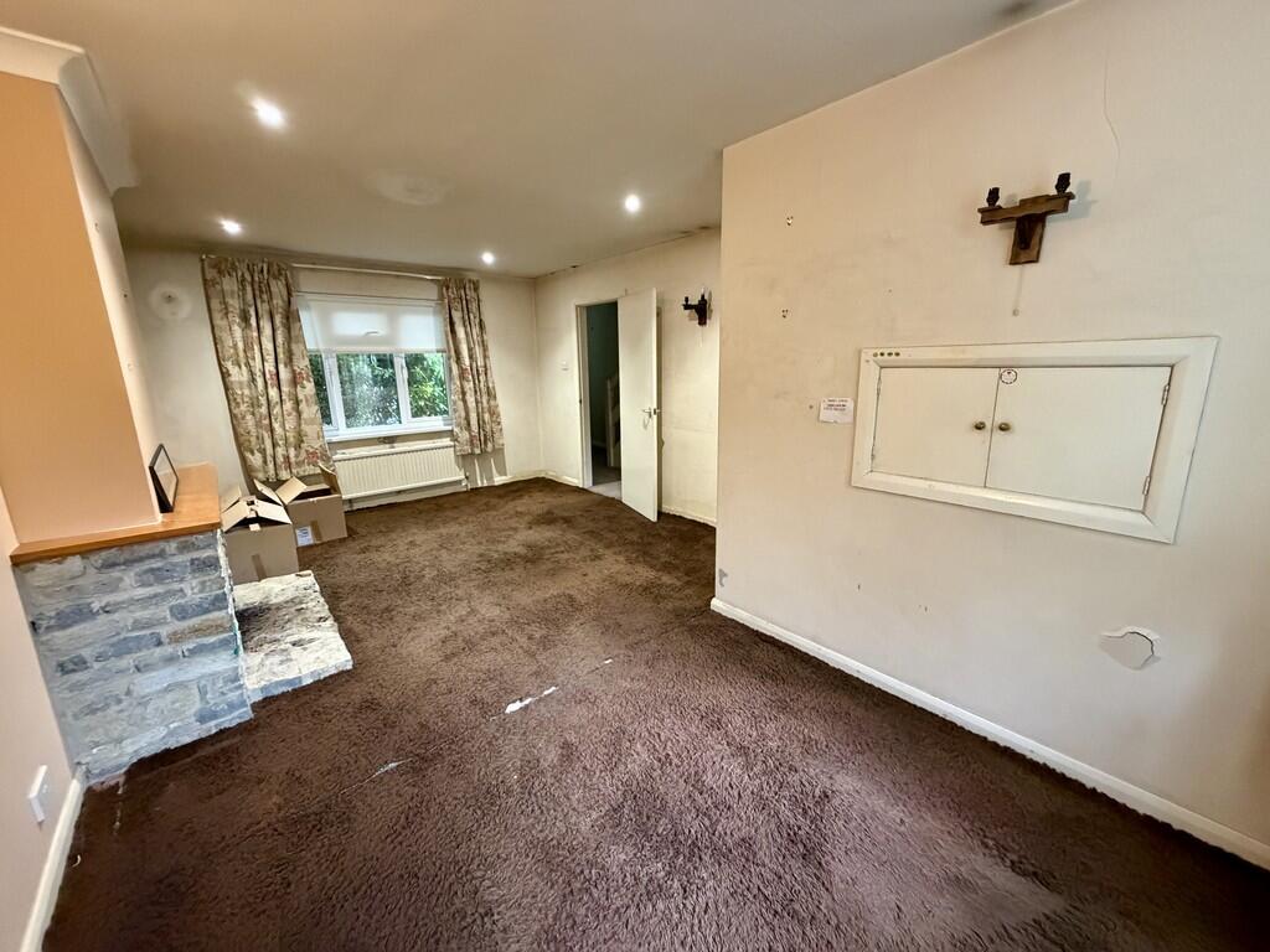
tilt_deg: -12.7
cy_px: 476
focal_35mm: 14
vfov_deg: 85.7
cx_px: 635
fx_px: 514
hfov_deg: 102.1
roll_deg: +1.4
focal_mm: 2.22
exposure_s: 1/60
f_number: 2.2
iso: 640
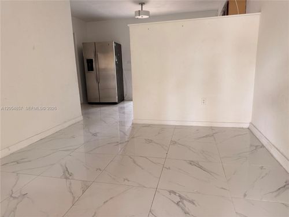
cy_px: 108
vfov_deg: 56.8
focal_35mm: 24
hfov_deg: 71.6
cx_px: 144
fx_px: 200
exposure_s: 1/93
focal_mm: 6.76
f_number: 1.78
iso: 200
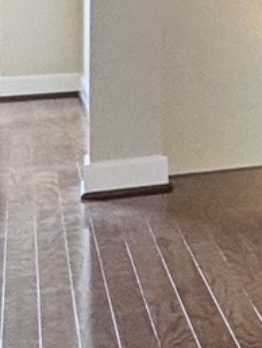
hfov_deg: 9.6
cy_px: -57
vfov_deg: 17.0
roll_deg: -1.3
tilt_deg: -0.8
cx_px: 837
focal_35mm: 111
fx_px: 1118
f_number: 2.2
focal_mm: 2.22
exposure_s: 1/120
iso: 160
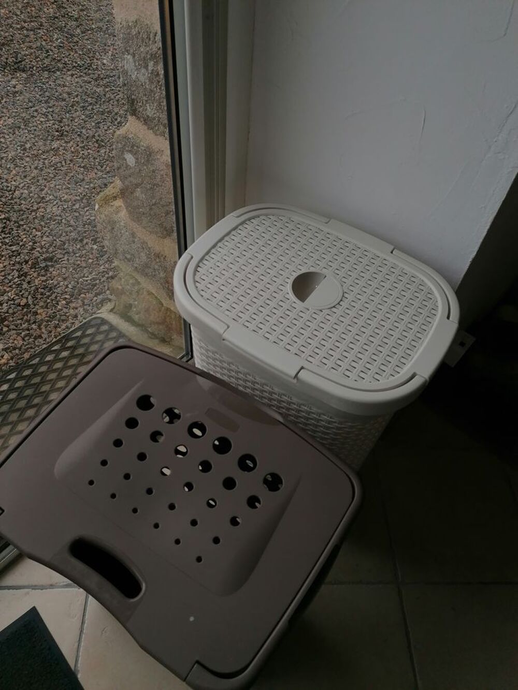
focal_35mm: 27
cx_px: 259
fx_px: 539
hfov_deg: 51.4
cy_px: 345
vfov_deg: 65.3
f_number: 1.8
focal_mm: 4.75
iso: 50
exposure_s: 1/239
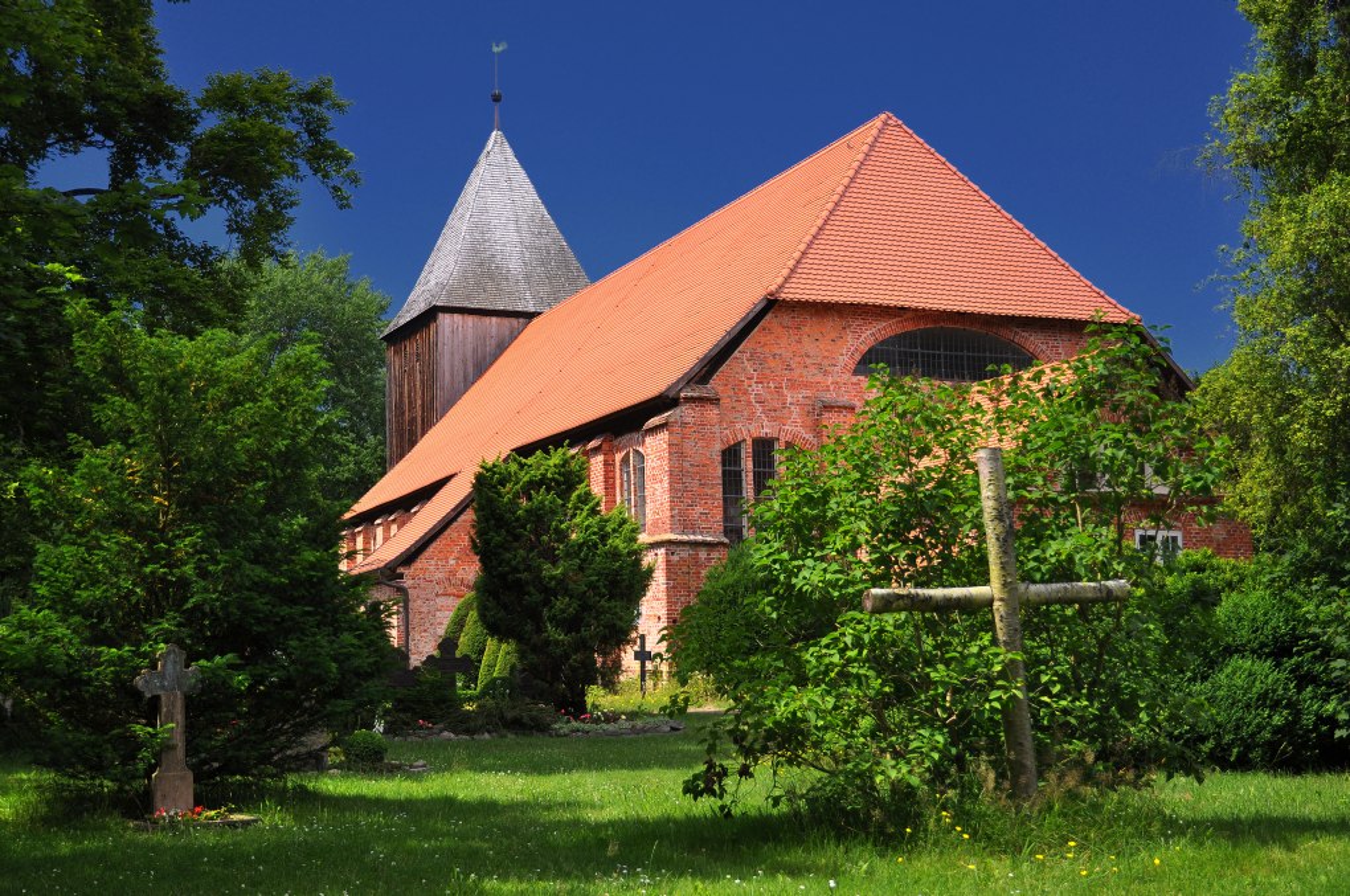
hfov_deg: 42.4
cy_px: 448
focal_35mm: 46
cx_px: 675
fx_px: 1741
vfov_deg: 28.9
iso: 250
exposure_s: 1/320
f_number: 4.5
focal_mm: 31
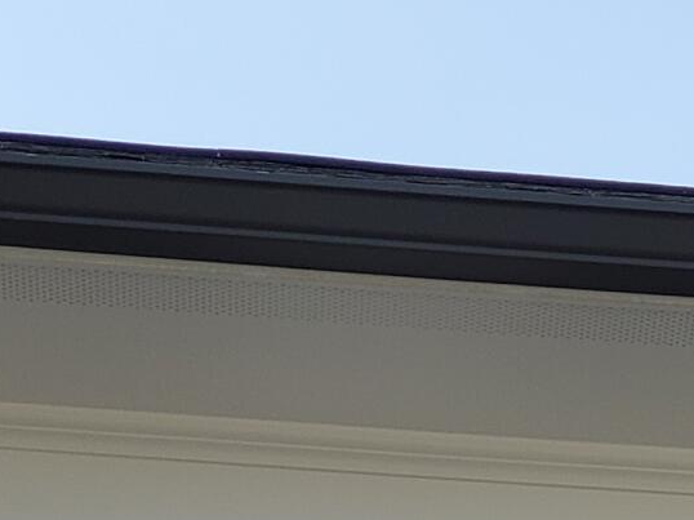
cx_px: 997
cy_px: 892
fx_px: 5811
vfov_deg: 5.1
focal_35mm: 290
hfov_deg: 6.8
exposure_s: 1/585
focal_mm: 6
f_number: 2.4
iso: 50
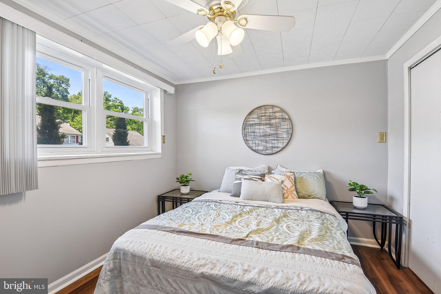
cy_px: 147
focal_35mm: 16
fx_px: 196
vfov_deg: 73.7
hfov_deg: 96.7
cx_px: 220
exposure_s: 1/25
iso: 400
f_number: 8
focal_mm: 16
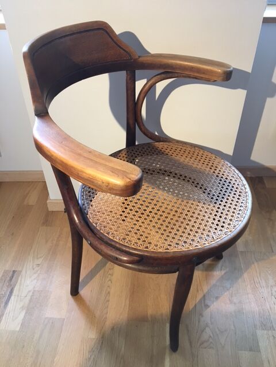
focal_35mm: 29
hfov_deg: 48.2
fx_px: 308
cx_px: 138
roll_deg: +1.1
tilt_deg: -39.9
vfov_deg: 61.7
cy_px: 184
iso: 80
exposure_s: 1/33
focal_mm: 4.15
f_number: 2.2
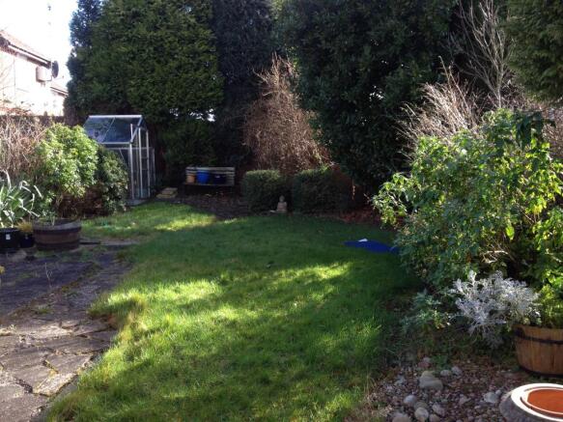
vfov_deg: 40.7
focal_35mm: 35
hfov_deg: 52.6
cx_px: 282
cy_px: 211
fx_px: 569
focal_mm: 4.28
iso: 50
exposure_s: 1/153
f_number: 2.4
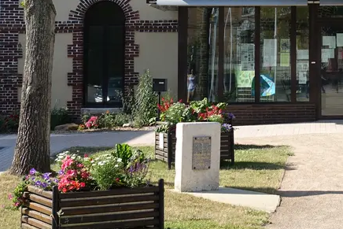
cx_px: 401
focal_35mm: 135
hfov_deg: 14.7
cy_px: -78
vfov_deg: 9.9
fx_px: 1287
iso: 125
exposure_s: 1/400
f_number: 4
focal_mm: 16.76
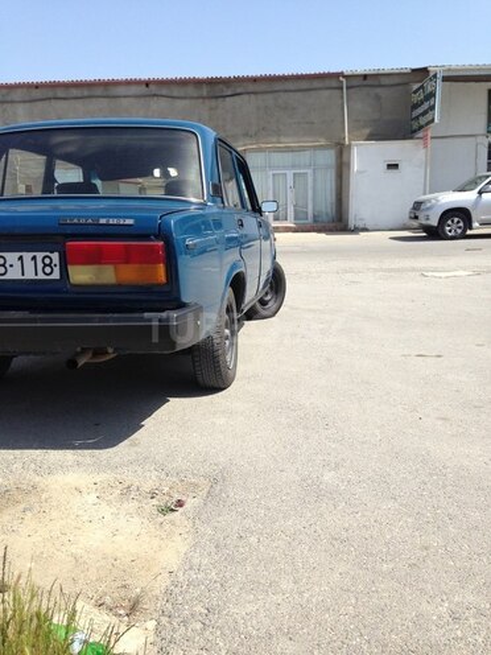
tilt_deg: -7.8
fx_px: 624
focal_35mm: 33
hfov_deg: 42.9
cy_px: 328
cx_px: 246
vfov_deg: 55.4
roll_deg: -0.4
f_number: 2.4
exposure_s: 1/1427
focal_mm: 4.12
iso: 50
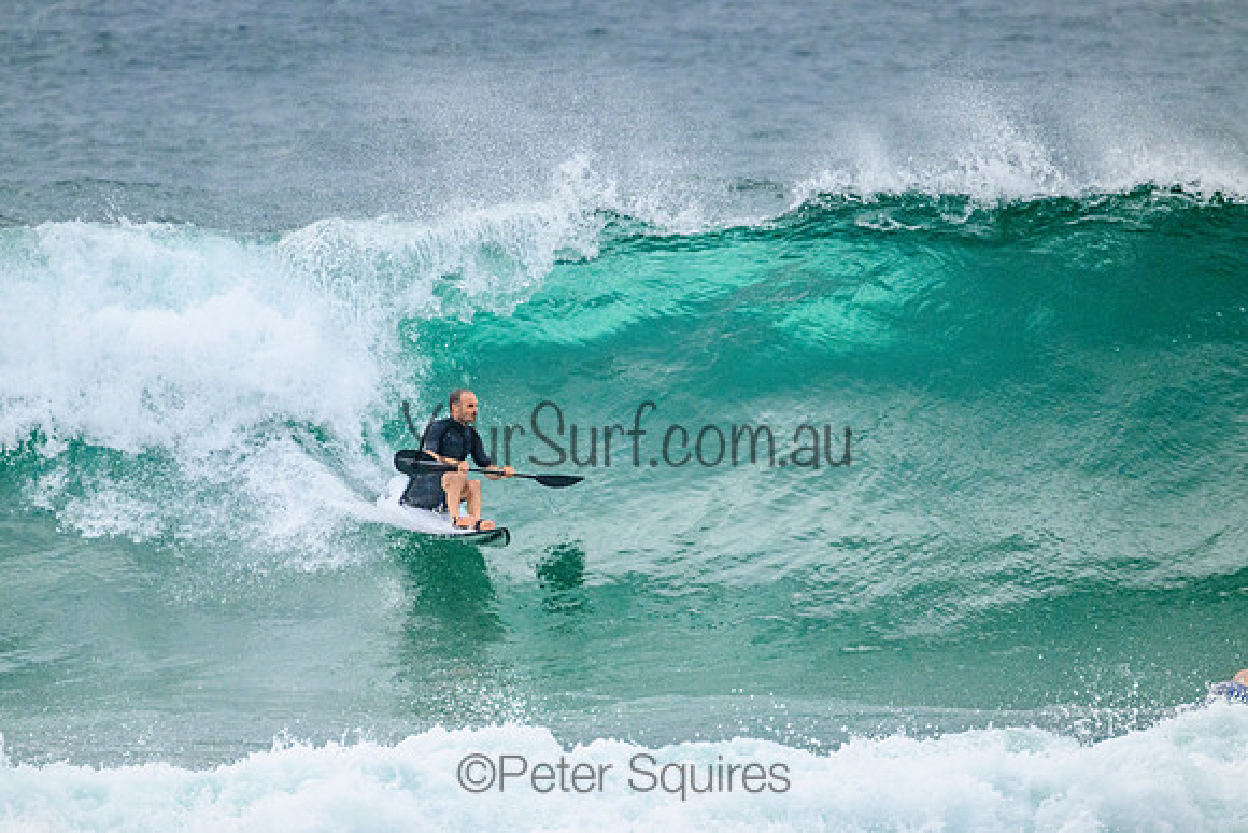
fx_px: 28323
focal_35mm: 817
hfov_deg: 2.5
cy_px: 425
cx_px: 611
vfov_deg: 1.7
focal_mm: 800
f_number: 11
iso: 2800
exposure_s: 1/2000
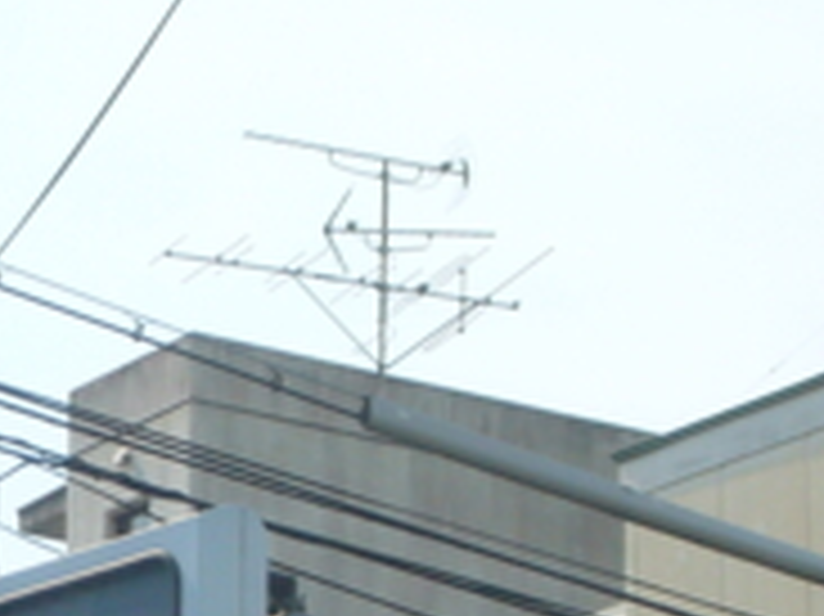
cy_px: 895
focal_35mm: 334
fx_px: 7945
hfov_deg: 5.9
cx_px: -144
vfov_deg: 4.4
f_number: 5.6
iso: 80
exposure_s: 1/400
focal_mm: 16.8
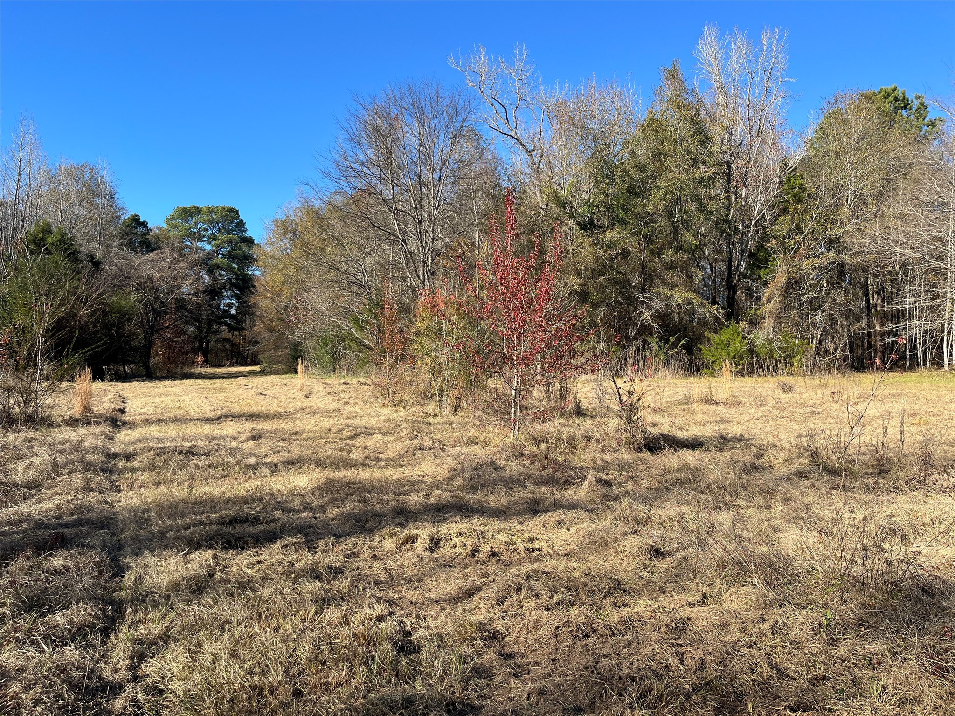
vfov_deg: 53.1
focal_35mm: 26
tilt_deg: +1.6
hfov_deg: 67.3
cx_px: 478
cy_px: 358
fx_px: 717
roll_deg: -0.9
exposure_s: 1/1497
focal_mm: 5.1
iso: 50
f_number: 1.6
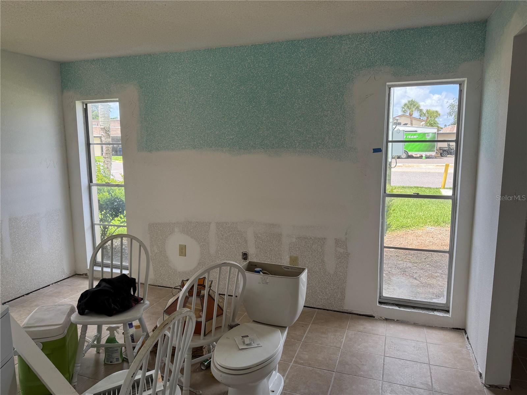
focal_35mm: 24
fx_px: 365
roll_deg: +0.4
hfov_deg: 71.6
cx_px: 264
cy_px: 198
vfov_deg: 56.8
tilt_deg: -8.9
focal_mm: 6.76
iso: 80
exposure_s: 1/477
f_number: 1.78
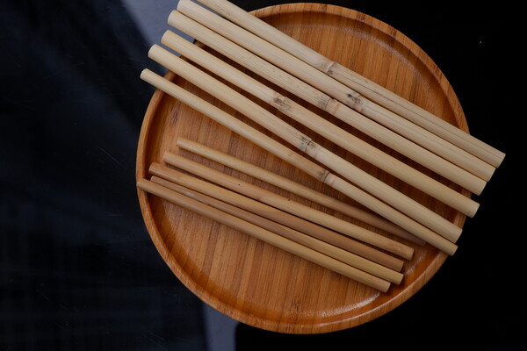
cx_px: 264
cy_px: 176
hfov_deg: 39.6
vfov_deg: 27.0
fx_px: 732
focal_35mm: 50
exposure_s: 1/420
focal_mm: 33.3
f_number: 5.6
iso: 200
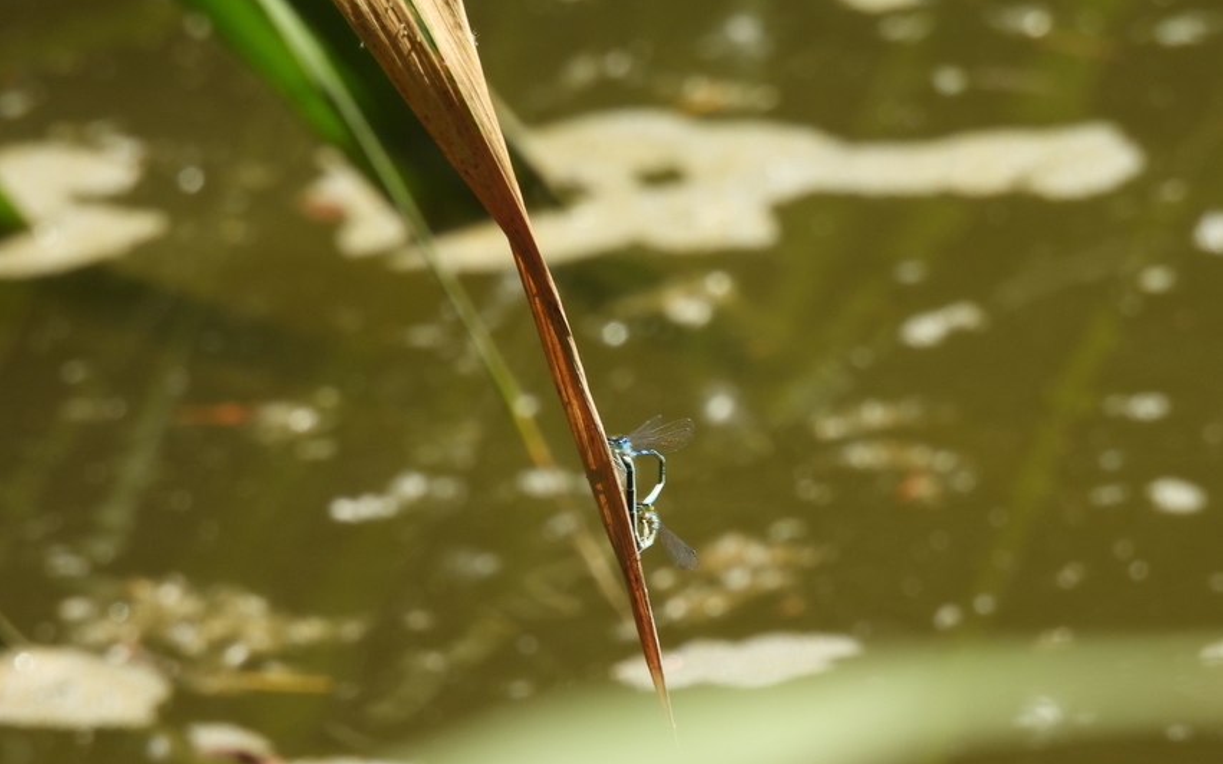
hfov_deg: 2.1
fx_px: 33666
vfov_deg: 1.3
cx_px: 612
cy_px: 455
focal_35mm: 1010
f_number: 6.3
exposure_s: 1/250
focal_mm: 170
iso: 100
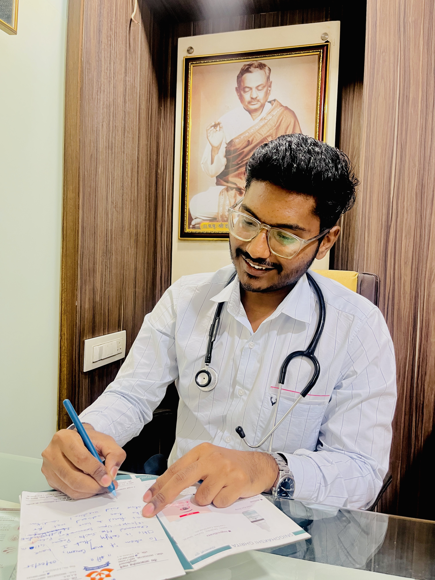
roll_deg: -1.8
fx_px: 436
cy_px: 290
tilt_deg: -2.1
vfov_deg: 67.3
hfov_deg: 53.1
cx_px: 218
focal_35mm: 26
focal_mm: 5.1
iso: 250
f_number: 1.6
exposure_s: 1/50
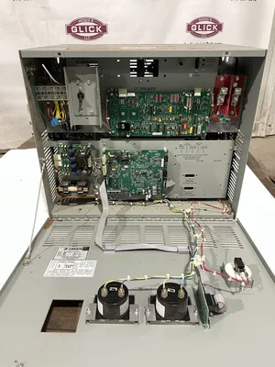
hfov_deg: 53.1
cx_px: 138
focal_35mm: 26
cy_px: 184
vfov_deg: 67.3
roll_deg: +0.0
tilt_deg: -27.1
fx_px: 275
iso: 250
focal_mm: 4.2
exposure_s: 1/60
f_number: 1.6
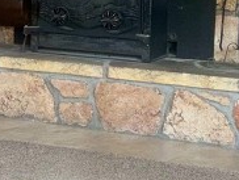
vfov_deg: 10.2
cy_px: 45
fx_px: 1009
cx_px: -76
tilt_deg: -7.6
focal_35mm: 146
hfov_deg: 13.0
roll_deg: -0.6
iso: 64
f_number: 1.6
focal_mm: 5.96
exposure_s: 1/20
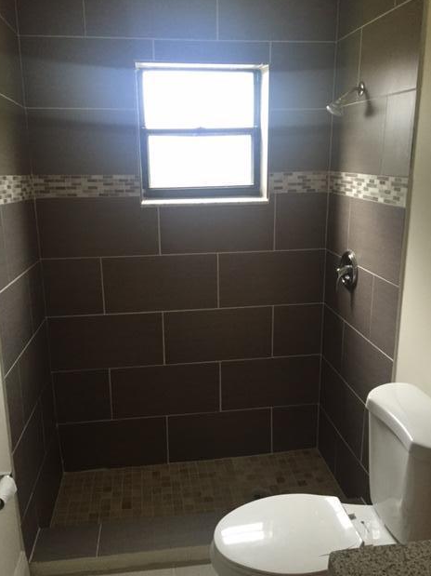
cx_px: 215
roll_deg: +0.1
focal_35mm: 30
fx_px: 498
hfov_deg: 46.8
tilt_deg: -14.2
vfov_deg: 60.0
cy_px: 293
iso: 200
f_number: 2.2
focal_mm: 4.15
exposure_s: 1/30
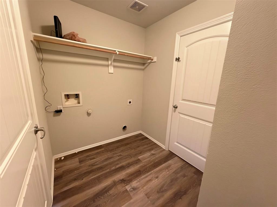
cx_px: 138
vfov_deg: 85.6
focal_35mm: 14
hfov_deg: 102.1
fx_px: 112
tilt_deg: -13.0
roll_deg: -1.1
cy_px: 104
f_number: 2.2
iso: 1250
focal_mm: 2.22
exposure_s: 1/40
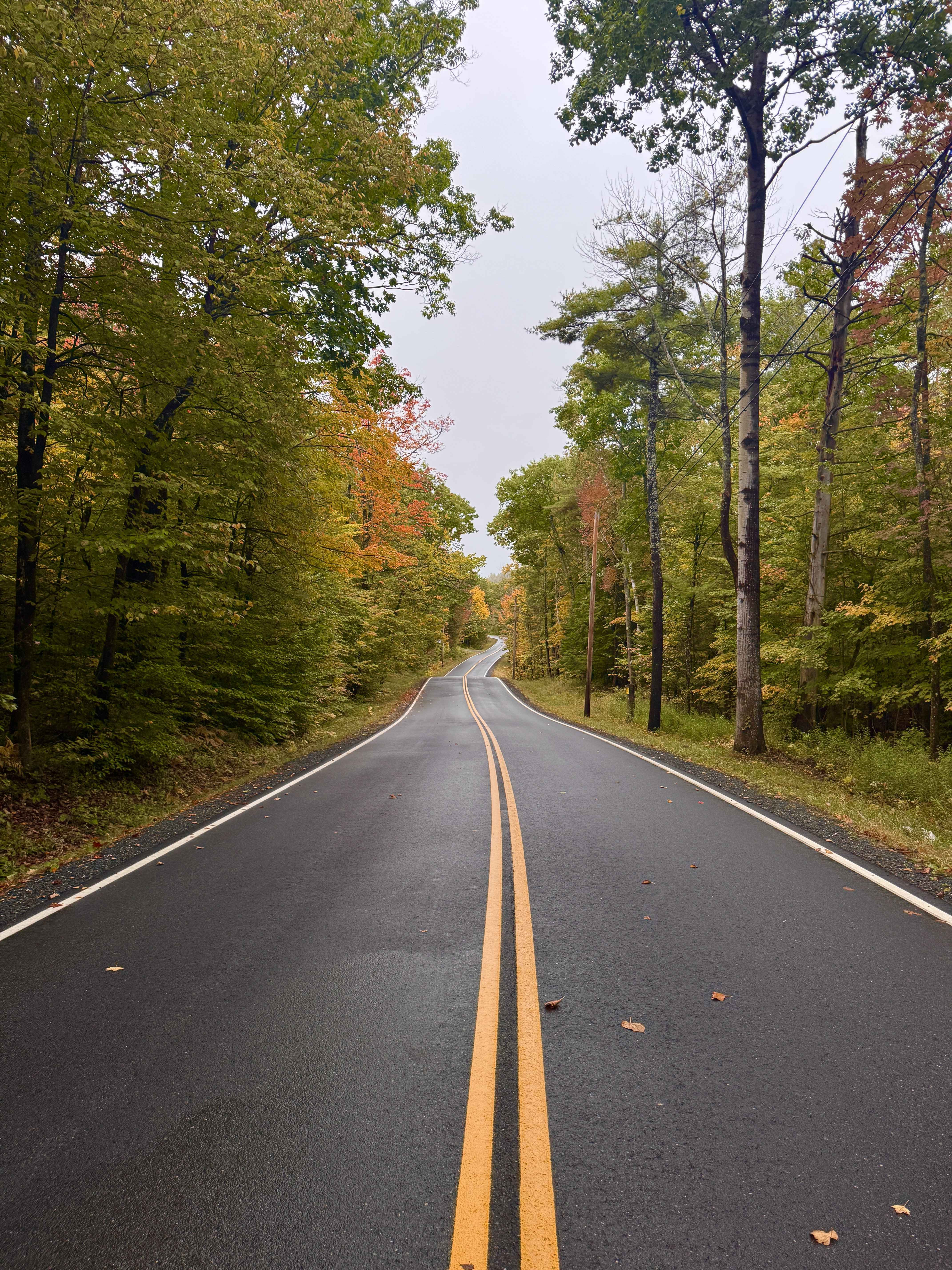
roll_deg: -1.0
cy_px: 635
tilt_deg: -3.1
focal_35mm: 24
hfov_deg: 56.8
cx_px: 476
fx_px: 880
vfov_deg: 71.6
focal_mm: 6.76
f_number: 1.78
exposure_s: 1/121
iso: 200
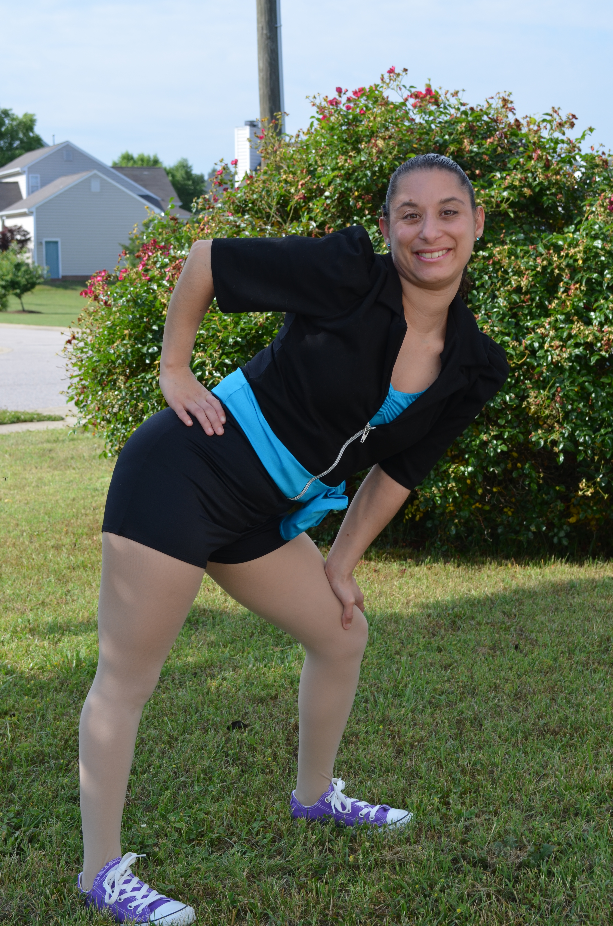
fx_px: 1347
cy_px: 463
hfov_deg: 25.6
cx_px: 306
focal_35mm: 52
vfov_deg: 37.9
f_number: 8
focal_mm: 35
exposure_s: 1/250
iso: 180
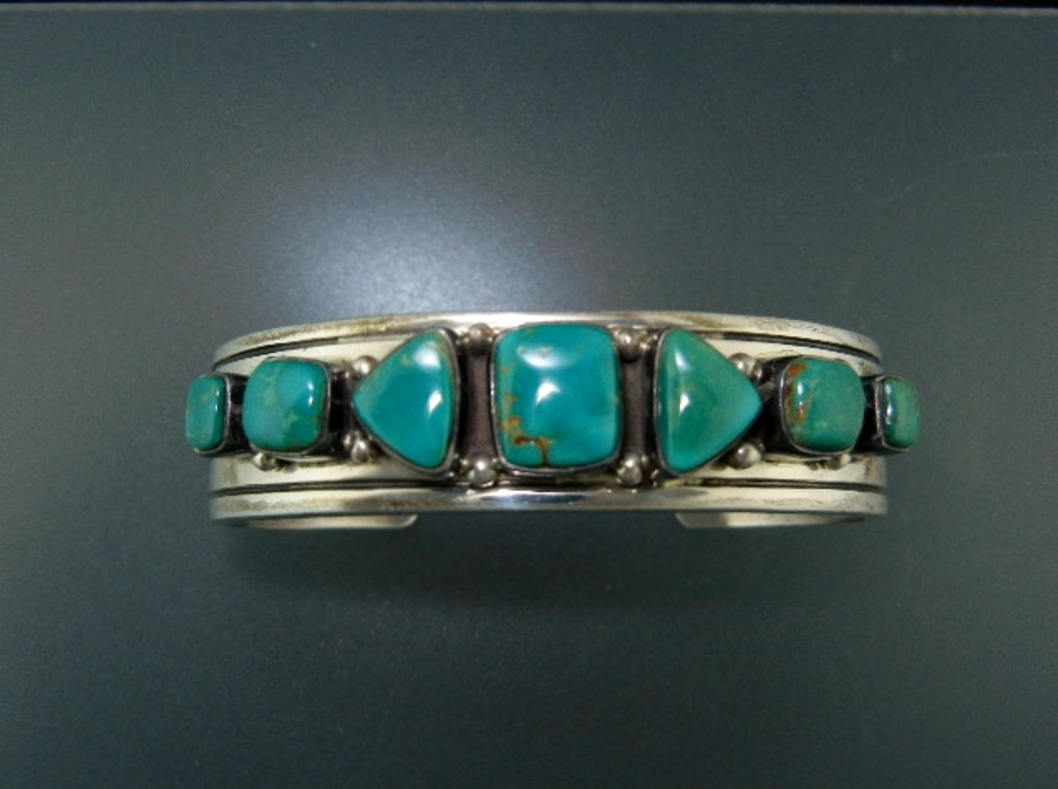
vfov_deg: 32.1
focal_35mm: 45
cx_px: 529
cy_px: 394
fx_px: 1373
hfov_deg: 42.1
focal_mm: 8.1
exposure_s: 1/30
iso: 200
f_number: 3.8
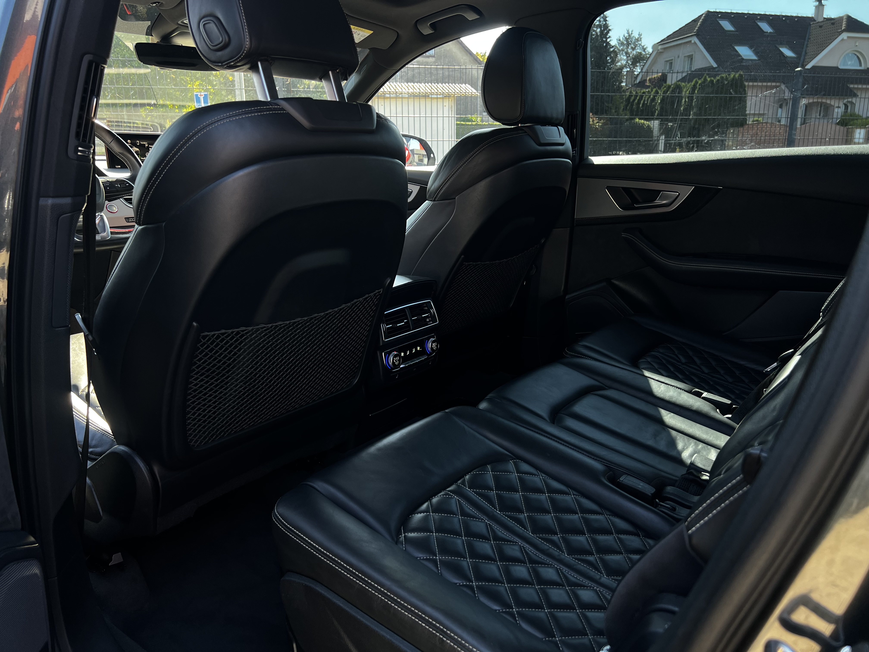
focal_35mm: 26
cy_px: 326
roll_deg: +0.8
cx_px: 434
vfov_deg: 53.1
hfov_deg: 67.3
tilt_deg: -15.3
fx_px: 653
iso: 64
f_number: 1.5
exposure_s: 1/123
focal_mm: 5.7
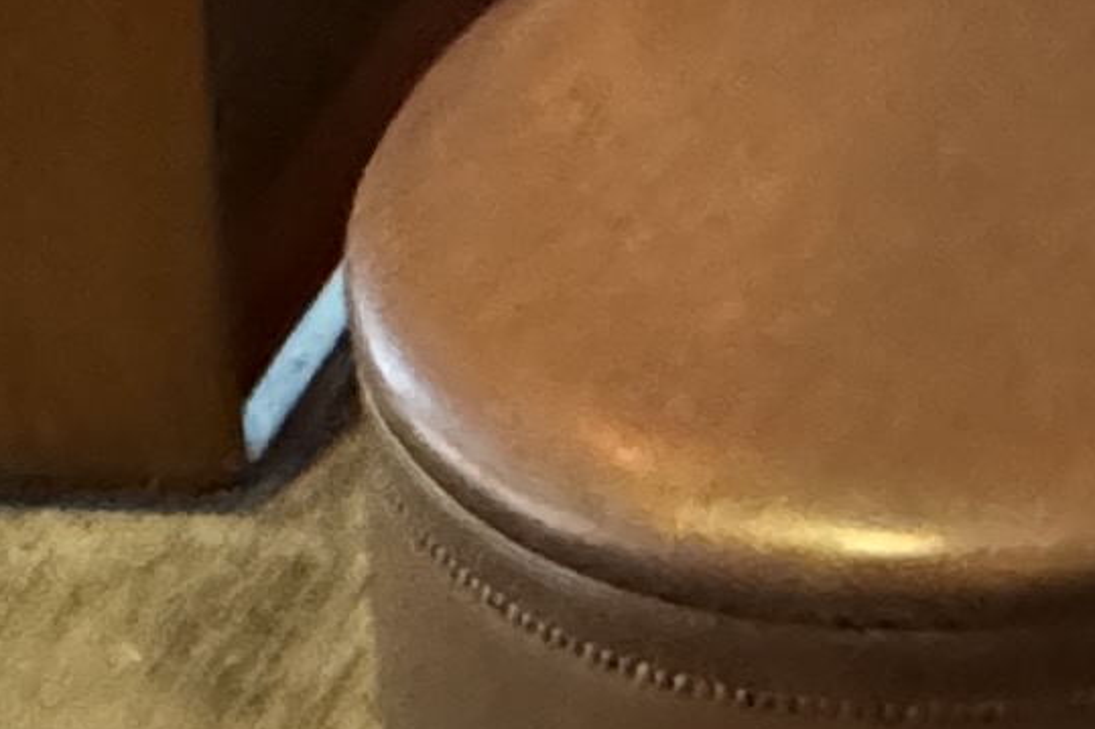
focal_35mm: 109
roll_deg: +0.5
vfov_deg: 9.9
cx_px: 1552
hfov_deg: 17.2
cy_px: -1356
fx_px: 3314
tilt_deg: -8.8
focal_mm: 2.22
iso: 1000
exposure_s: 1/40
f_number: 2.2
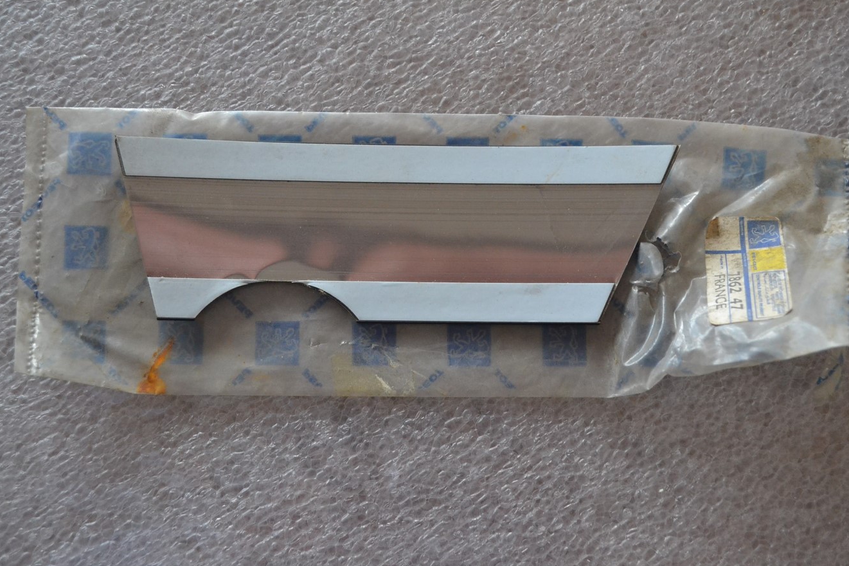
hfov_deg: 42.8
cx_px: 422
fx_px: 1084
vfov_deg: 29.2
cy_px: 284
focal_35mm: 46
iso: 2000
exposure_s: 1/60
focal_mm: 30
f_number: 4.5
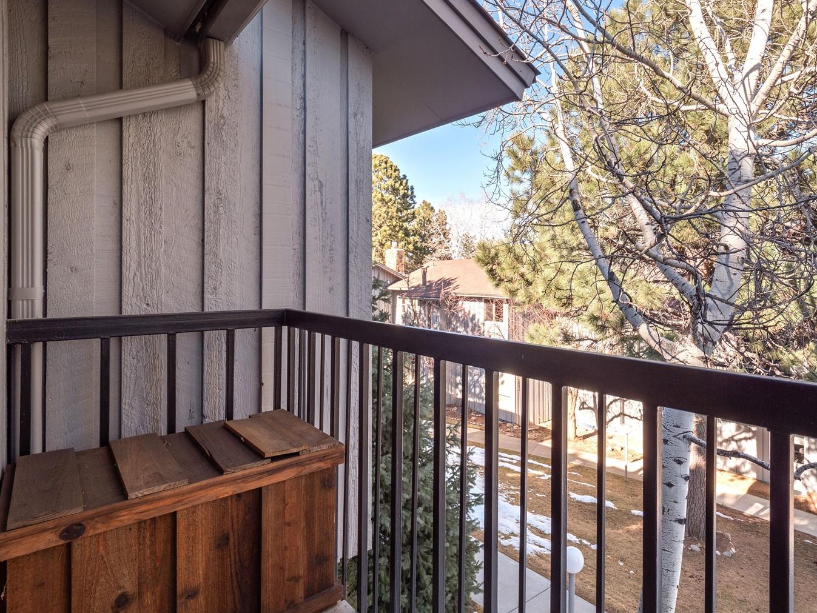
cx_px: 456
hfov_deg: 84.3
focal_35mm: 19
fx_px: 449
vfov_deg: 68.6
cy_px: 280
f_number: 7.1
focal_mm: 8
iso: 200
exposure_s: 1/60
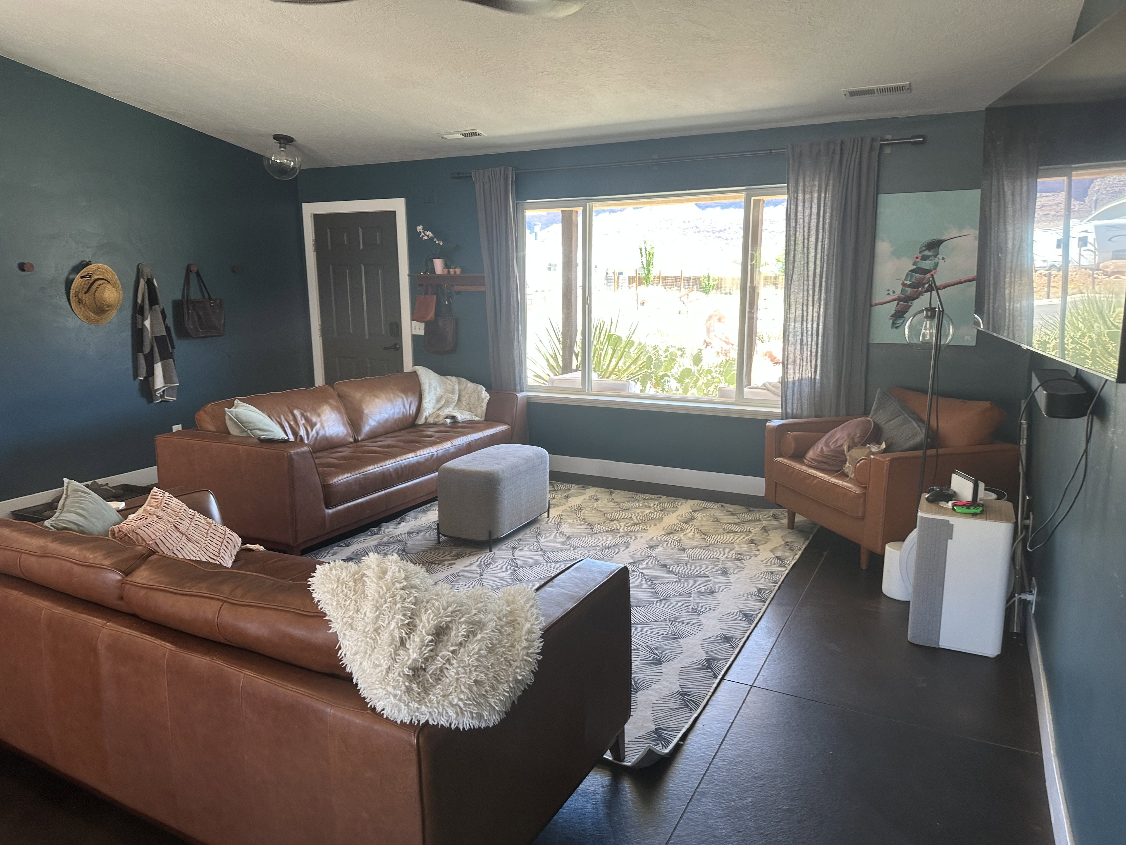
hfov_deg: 71.6
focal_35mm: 24
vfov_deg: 56.8
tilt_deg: -11.0
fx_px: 781
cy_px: 422
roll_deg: -0.2
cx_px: 563
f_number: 1.78
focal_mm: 6.86
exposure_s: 1/120
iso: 160
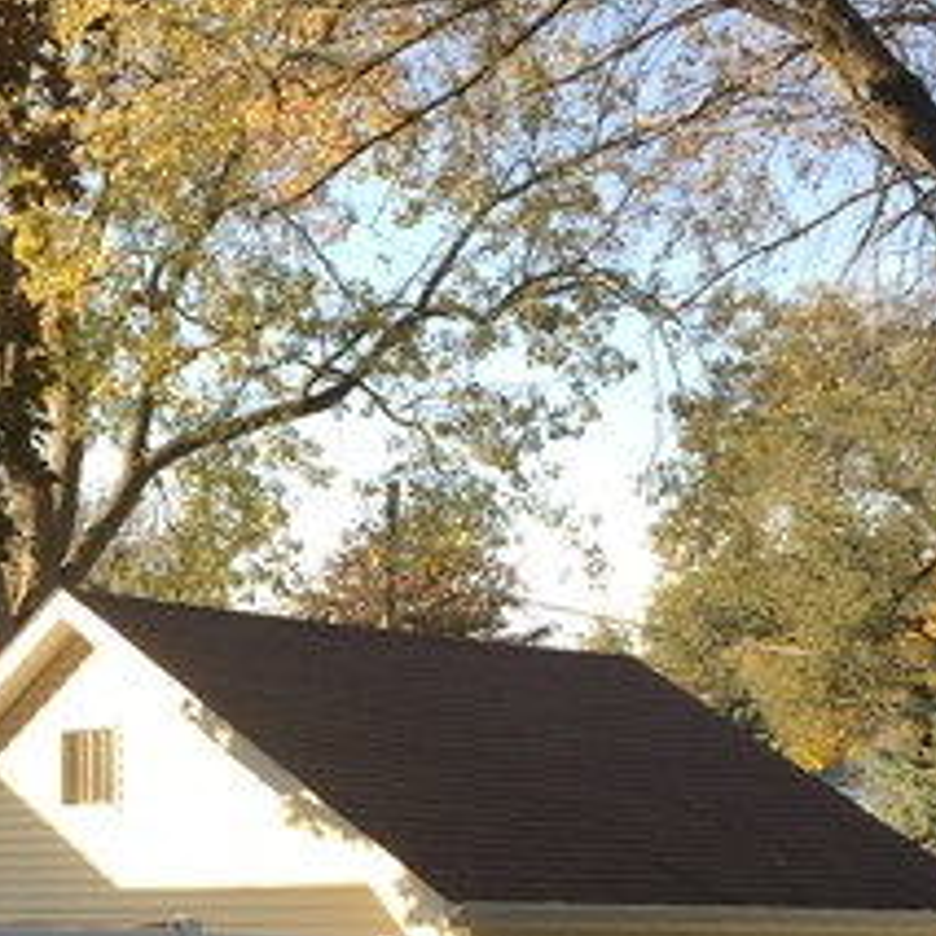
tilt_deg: +2.2
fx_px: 2356
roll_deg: -1.4
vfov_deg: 22.0
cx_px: -123
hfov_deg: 21.2
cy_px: 831
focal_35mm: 77
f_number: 2.2
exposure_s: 1/380
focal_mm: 4.15
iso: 32
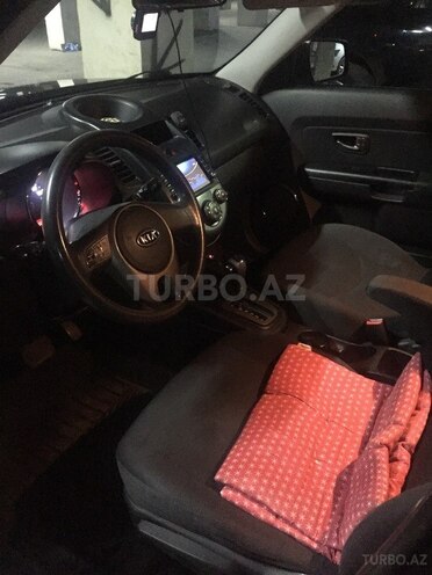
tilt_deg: -33.5
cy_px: 288
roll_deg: +0.1
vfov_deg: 61.7
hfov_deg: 48.2
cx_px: 216
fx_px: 483
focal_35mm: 29
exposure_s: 1/17
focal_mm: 4.15
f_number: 2.2
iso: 2000
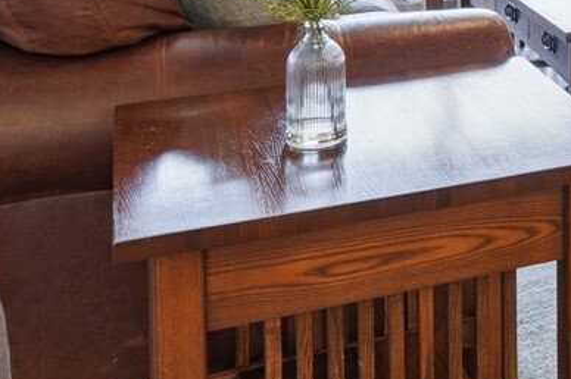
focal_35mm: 70
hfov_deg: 24.7
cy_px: -250
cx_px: 765
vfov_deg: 16.9
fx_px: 1109
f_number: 9
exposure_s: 1/40
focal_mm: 16
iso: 320
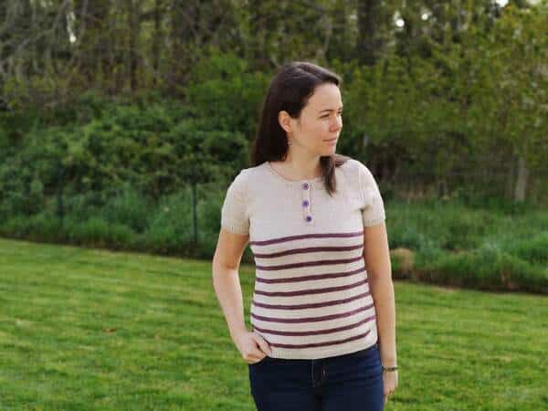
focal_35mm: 41
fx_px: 649
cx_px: 274
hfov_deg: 45.8
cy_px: 206
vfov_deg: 35.1
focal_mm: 8.16
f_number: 2
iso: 100
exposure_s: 1/429
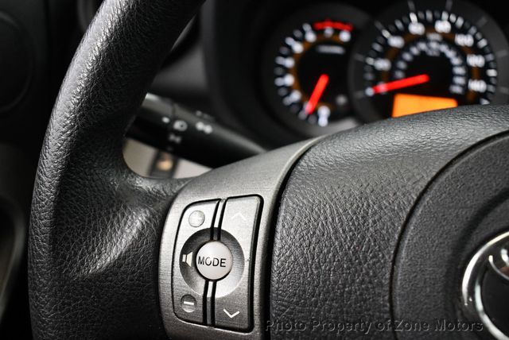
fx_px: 509
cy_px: 170
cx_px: 254
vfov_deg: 36.9
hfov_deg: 53.1
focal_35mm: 36
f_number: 3.5
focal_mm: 18
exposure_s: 1/125
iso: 2200
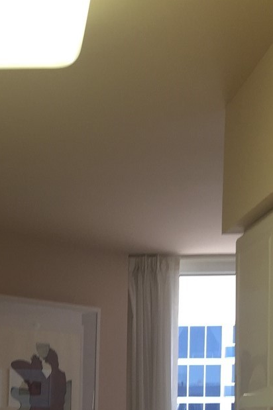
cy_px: 493
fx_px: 888
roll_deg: +1.5
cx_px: -40
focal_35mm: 78
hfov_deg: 16.8
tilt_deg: -3.2
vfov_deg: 23.7
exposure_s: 1/40
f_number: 2.2
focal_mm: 4.15
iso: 32
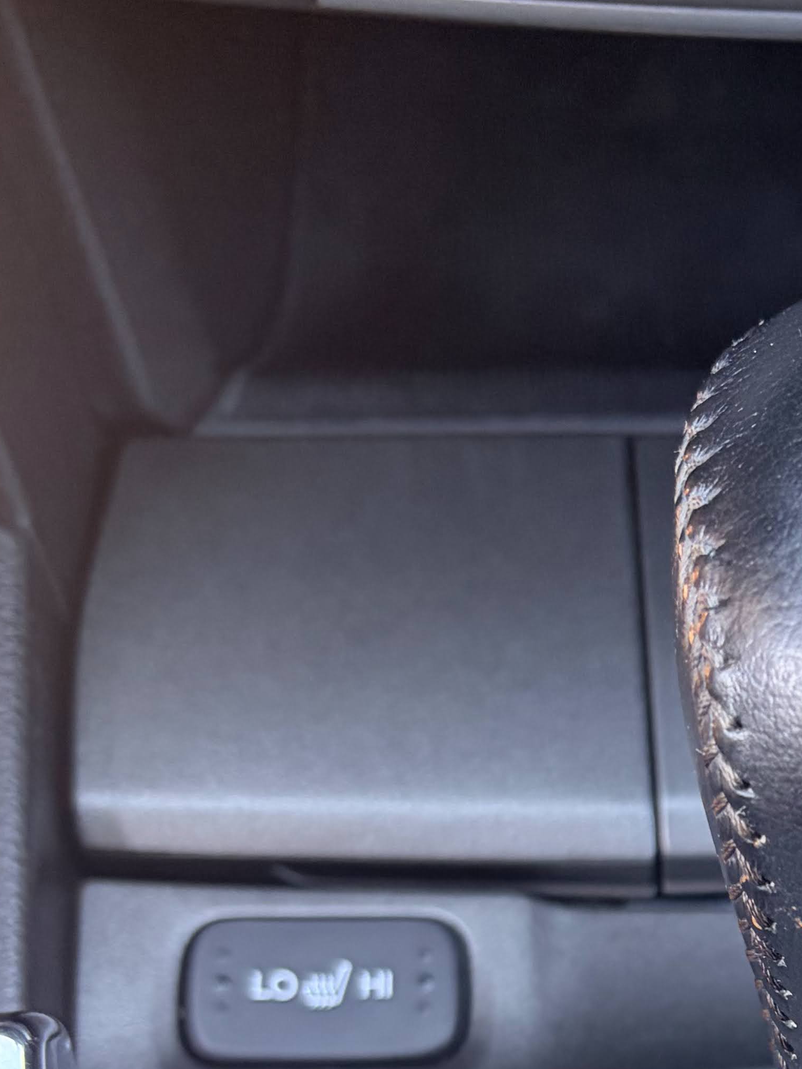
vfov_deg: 24.8
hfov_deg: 18.9
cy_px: 1173
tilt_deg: -70.1
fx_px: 2255
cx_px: 1001
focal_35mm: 73
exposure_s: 1/100
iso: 125
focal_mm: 5.96
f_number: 1.6
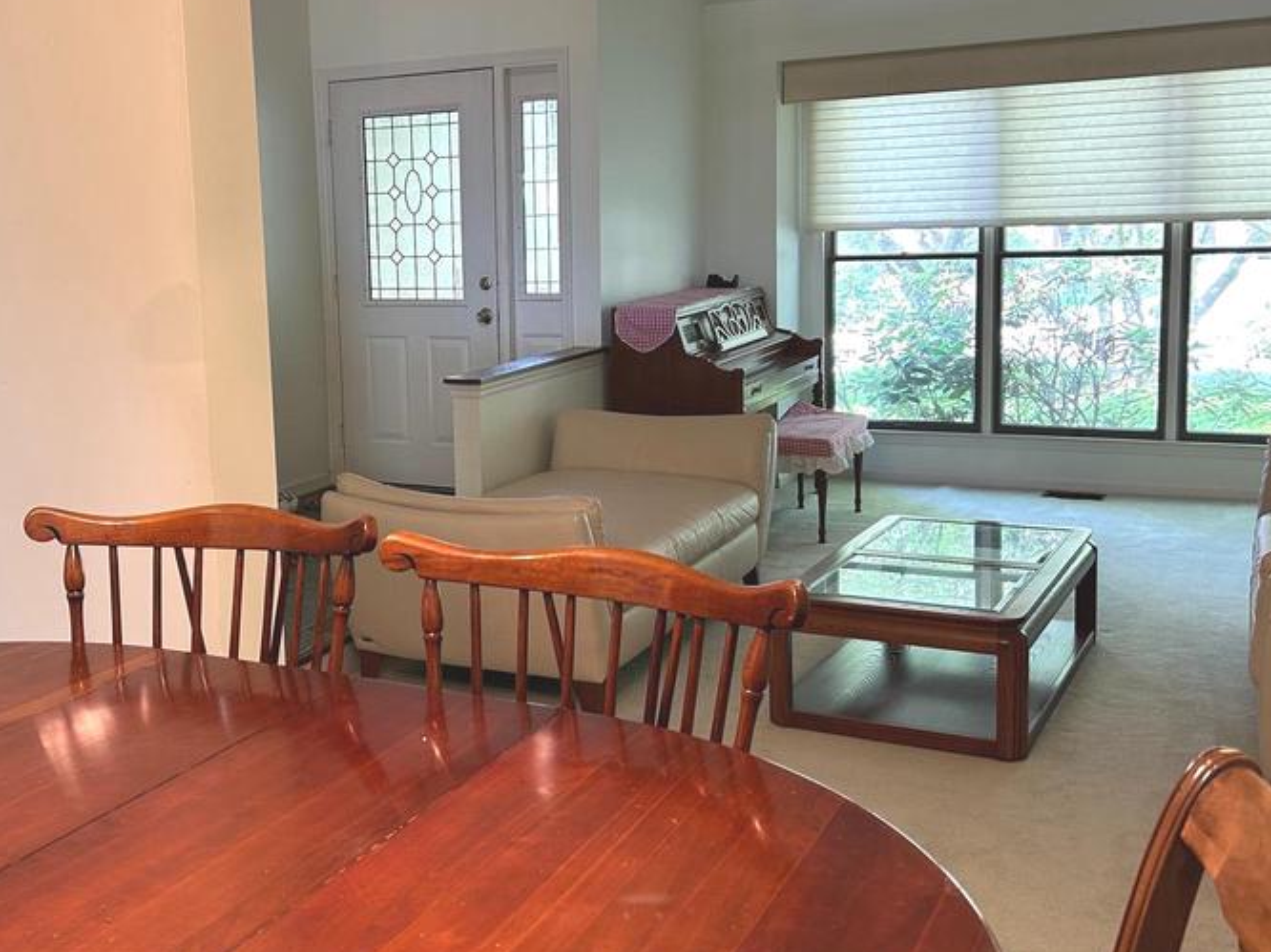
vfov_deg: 35.8
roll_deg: +2.6
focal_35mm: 40
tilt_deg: -8.4
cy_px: 397
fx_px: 1468
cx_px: 420
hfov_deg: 46.1
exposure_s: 1/60
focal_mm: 5.7
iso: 125
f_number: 1.5
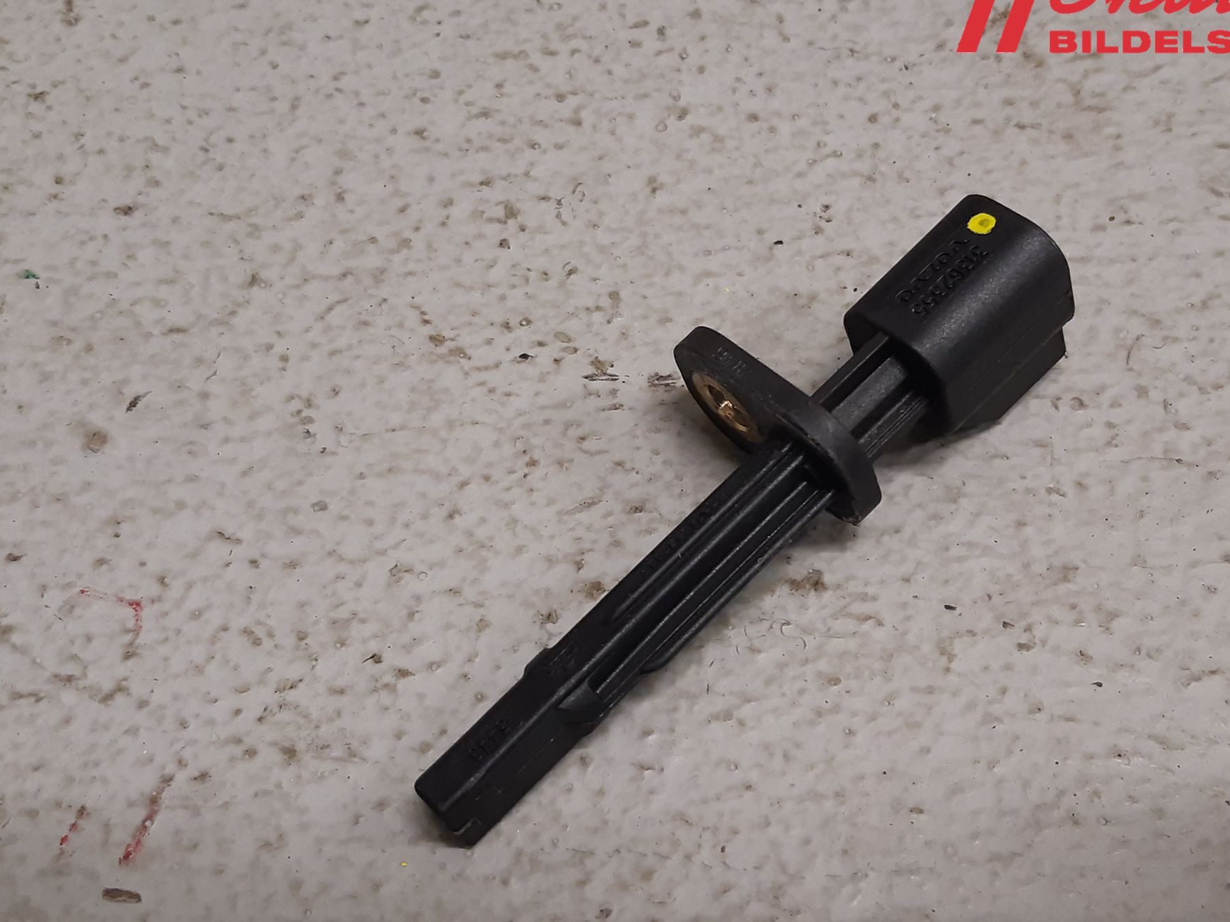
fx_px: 1066
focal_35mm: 30
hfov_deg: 59.9
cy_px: 468
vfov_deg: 46.8
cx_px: 672
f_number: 1.7
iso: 125
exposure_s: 1/50
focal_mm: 3.93
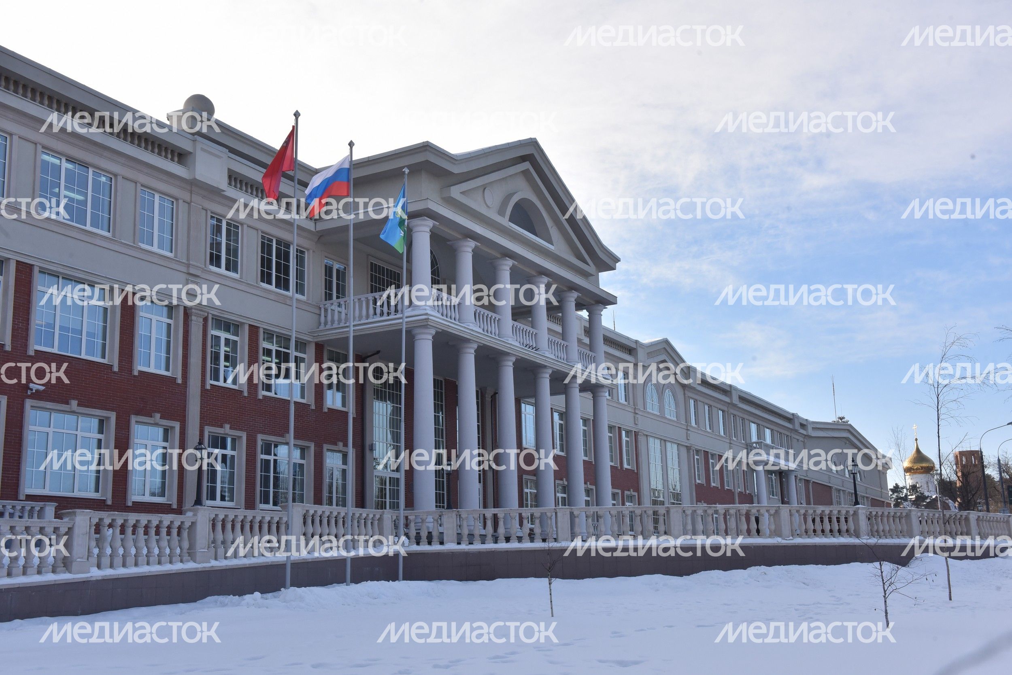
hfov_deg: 46.4
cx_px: 506
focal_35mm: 42
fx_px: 1181
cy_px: 338
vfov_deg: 31.9
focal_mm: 42
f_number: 13
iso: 800
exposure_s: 1/640
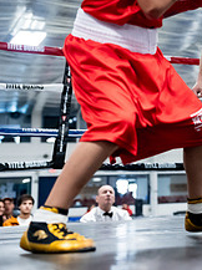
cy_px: 67
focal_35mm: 85
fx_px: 663
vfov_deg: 22.8
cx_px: 308
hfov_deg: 15.8
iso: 3200
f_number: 2
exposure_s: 1/800
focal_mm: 33
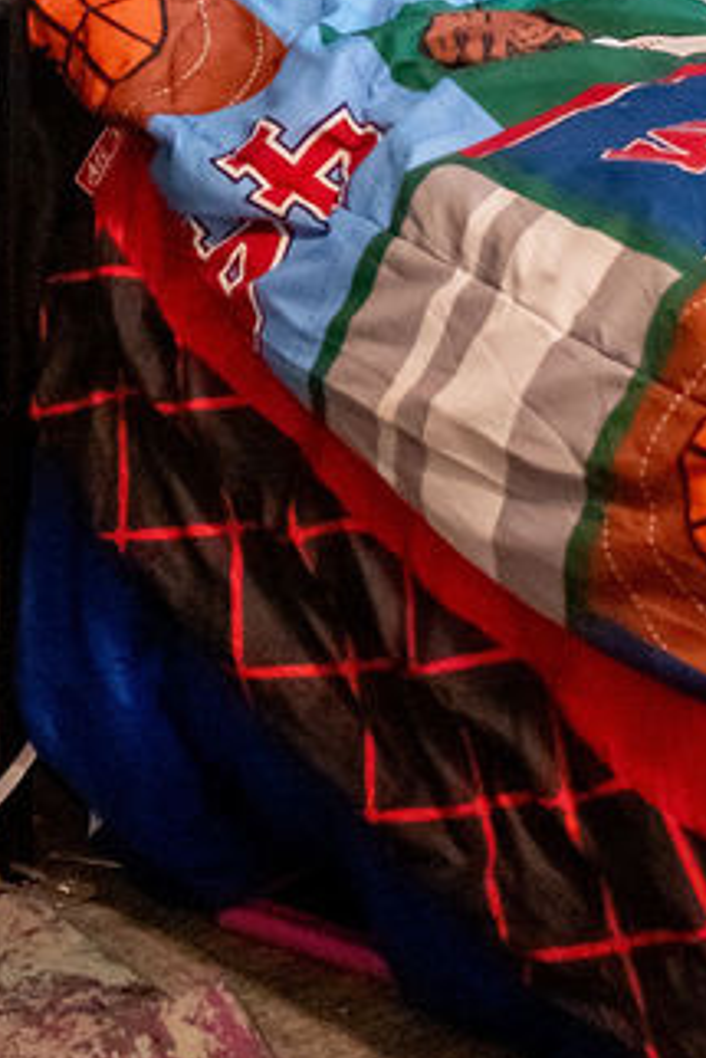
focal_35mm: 167
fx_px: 4907
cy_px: -105
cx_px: 89
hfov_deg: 8.2
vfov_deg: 12.1
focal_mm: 35
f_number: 2.5
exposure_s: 1/250
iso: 1250
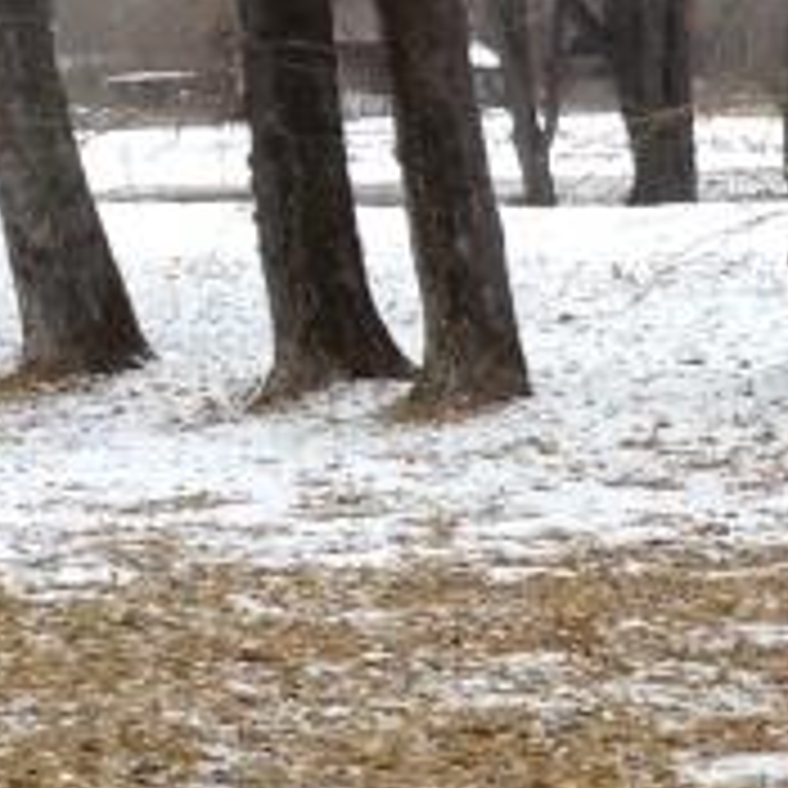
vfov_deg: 9.8
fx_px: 4378
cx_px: 1261
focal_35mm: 170
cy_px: 1322
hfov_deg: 9.9
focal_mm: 3.3
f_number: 2.4
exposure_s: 1/152
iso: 25
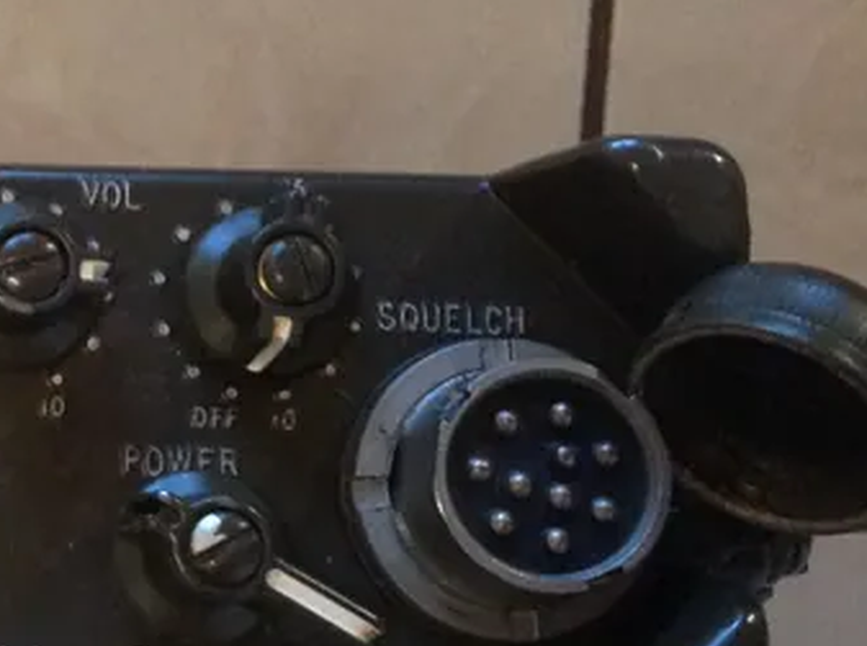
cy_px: 381
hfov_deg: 17.6
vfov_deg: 14.2
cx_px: -314
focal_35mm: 104
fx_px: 2598
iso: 320
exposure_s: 1/15
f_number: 2.4
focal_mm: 4.28
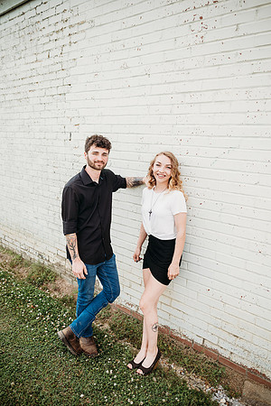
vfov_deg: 73.7
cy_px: 203
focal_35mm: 24
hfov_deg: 53.1
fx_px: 271
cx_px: 136
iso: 100
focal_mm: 24
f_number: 2.8
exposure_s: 1/640
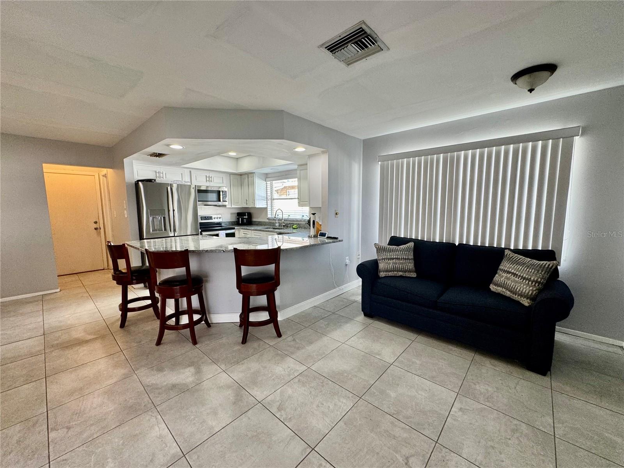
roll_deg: +0.3
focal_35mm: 14
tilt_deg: -6.6
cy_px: 234
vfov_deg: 85.7
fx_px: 252
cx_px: 312
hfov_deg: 102.1
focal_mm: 2.22
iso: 125
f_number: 2.2
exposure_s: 1/120
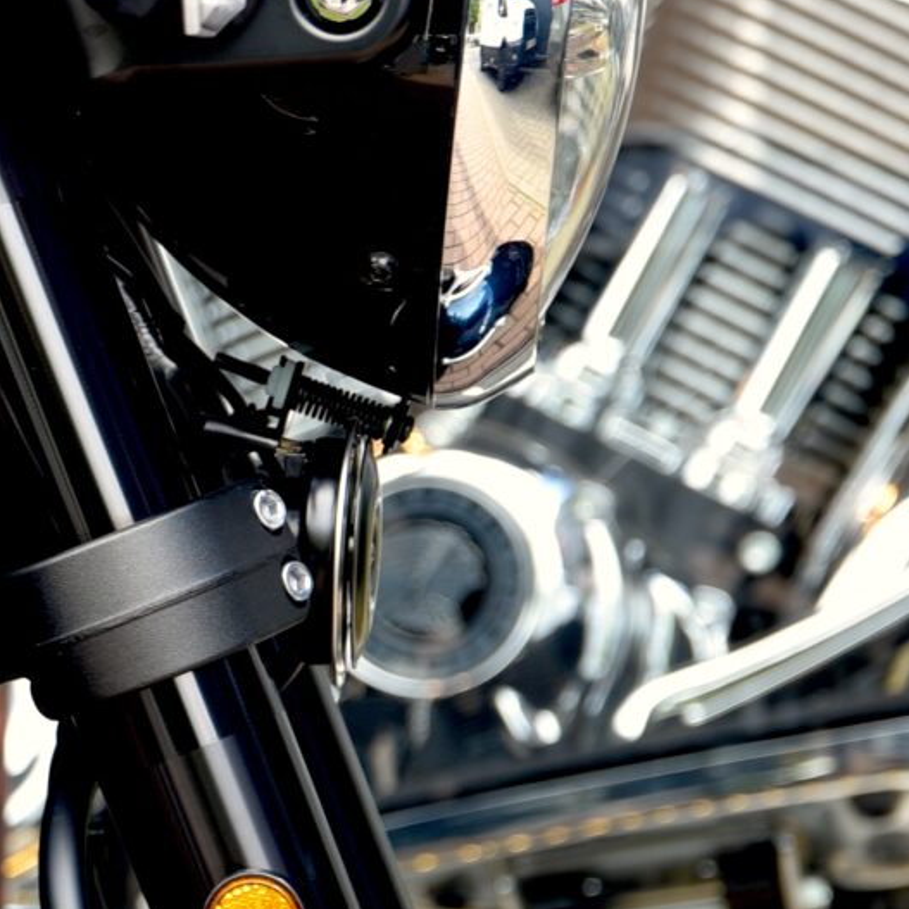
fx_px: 8586
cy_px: 837
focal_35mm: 289
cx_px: -515
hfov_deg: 6.0
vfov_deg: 6.0
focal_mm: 70
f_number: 4
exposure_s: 1/60
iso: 100
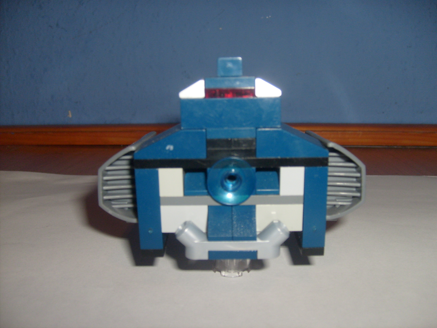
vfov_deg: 40.7
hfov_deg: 52.6
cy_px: 164
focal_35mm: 35
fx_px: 442
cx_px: 218
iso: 100
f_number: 2.8
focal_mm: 5.8
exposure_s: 1/30
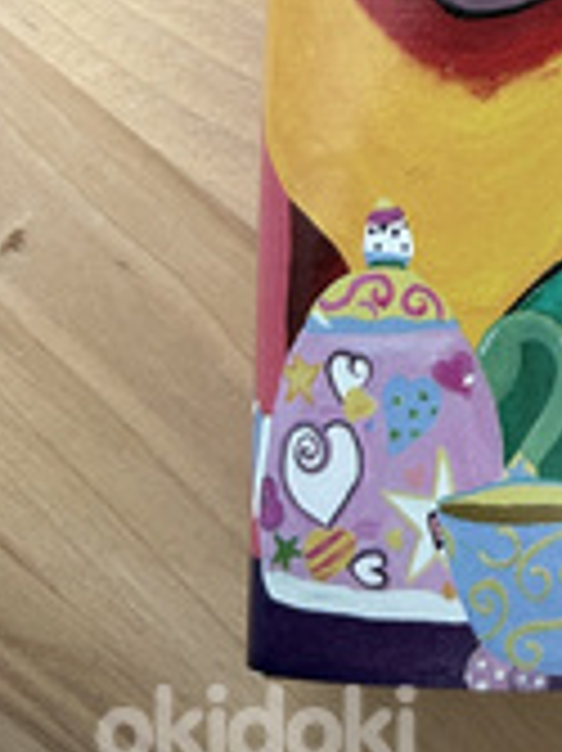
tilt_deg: -81.5
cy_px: -243
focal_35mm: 78
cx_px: 812
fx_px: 1691
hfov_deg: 17.2
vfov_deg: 22.3
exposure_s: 1/60
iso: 160
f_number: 1.5
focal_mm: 5.7
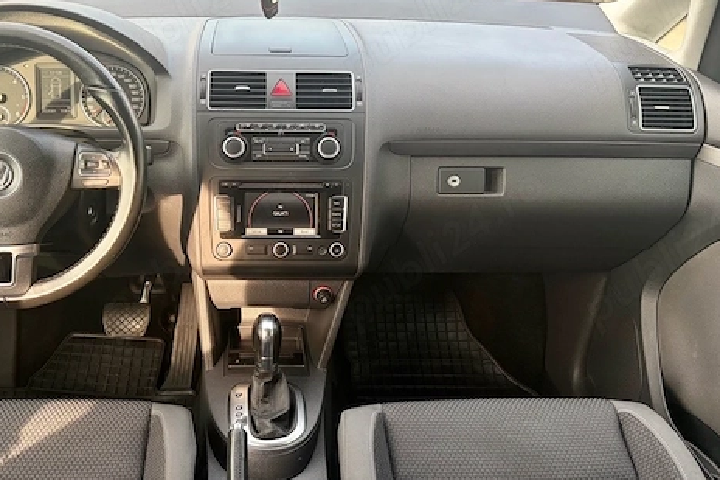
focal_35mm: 35
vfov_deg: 37.8
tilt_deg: -32.0
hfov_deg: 53.8
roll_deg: -0.1
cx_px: 264
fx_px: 700
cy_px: 256
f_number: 1.6
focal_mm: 5.96
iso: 125
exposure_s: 1/145
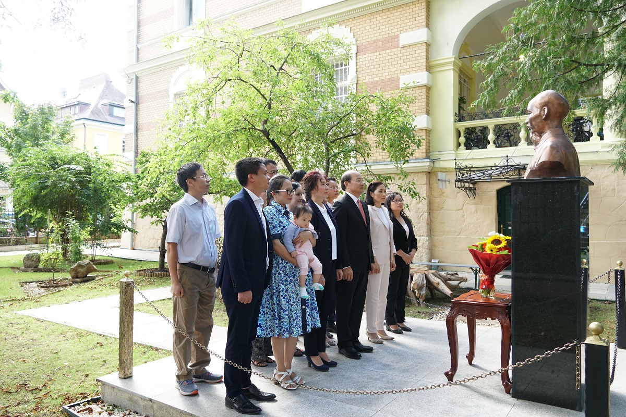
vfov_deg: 47.9
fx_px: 469
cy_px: 208
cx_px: 313
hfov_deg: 67.4
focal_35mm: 27
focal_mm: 18
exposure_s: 1/160
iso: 500
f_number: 4
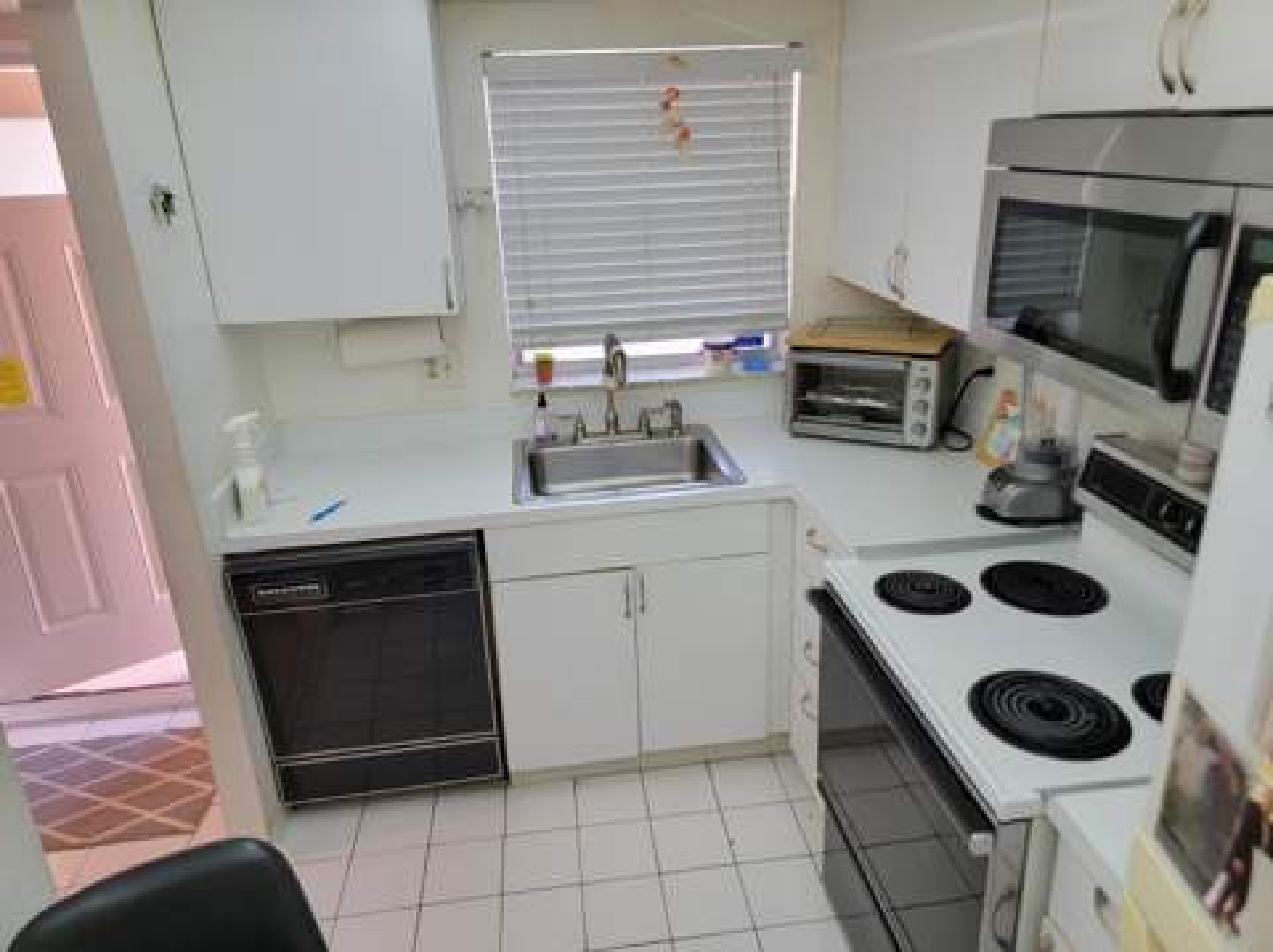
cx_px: 636
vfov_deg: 56.7
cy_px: 476
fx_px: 882
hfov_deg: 71.7
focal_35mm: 24
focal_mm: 6.7
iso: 200
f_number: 1.8
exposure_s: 1/120
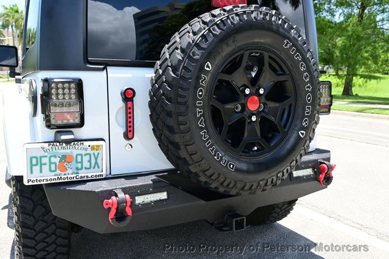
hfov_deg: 59.5
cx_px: 194
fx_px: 340
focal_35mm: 32
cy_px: 130
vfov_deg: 41.7
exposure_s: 1/125
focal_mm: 21
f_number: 5.6
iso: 100
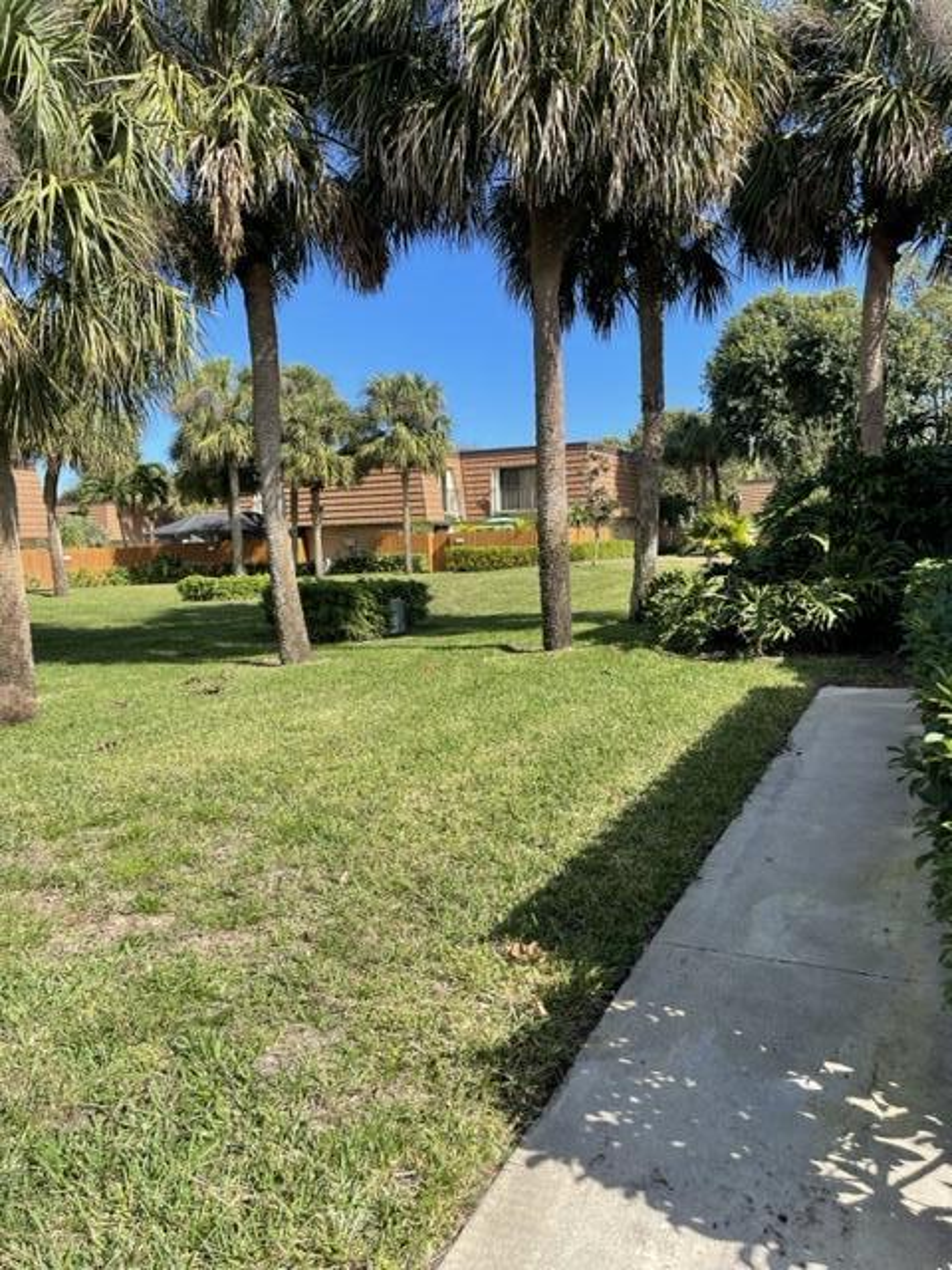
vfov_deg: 67.3
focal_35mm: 26
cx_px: 476
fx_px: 953
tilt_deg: -6.8
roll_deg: +1.0
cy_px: 635
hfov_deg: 53.1
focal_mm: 5.1
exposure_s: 1/1739
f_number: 1.6
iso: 32
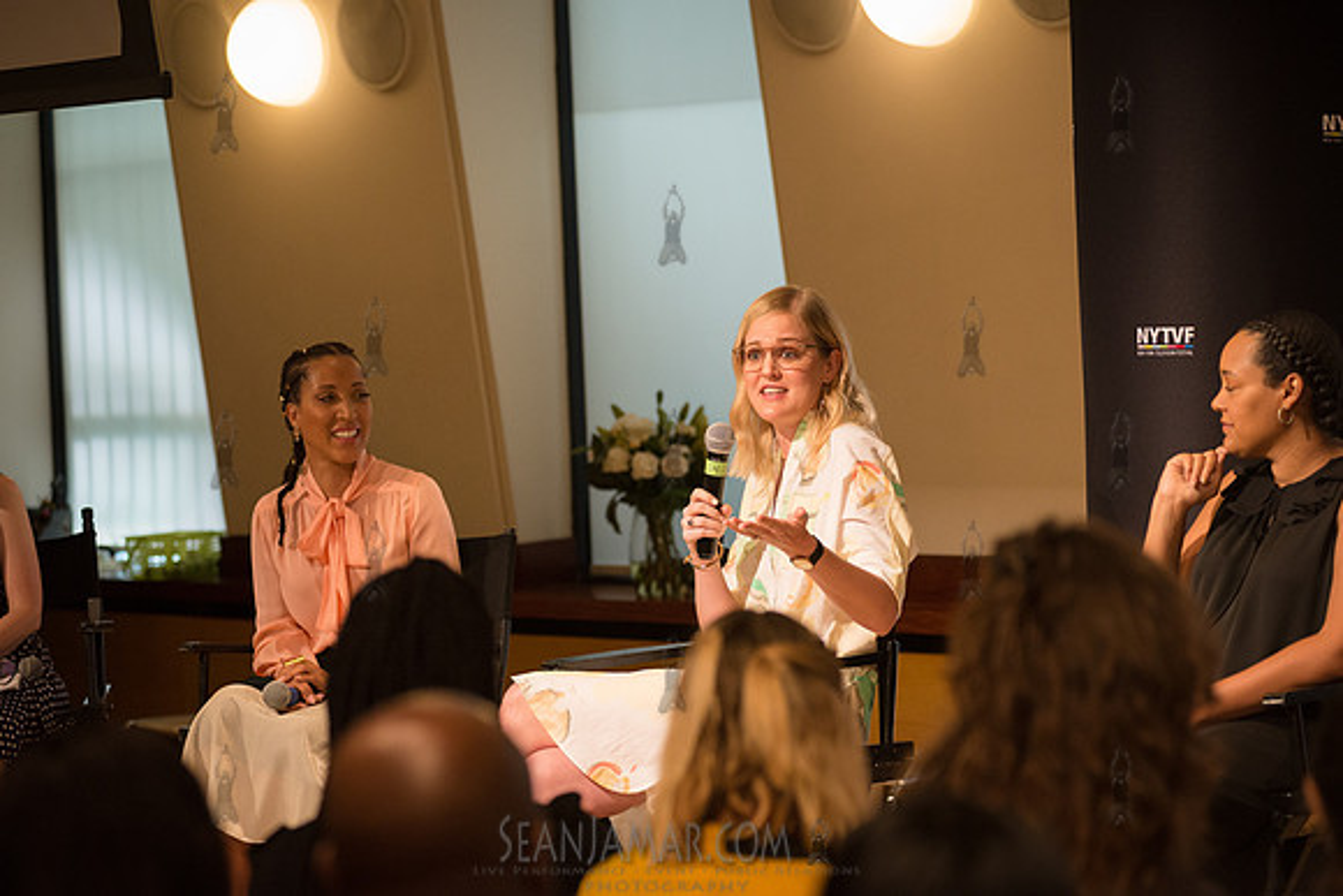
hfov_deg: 18.3
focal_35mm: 112
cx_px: 672
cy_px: 448
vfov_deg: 12.2
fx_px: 4179
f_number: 4
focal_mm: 112
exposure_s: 1/400
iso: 2500
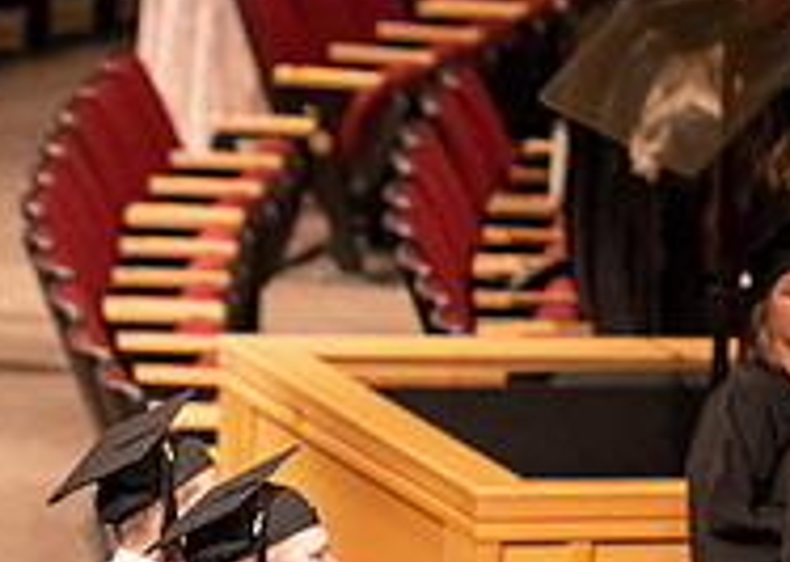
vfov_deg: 2.1
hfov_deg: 3.0
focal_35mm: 671
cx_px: -128
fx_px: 15033
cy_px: 700
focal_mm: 200
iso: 4000
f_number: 2.8
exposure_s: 1/160
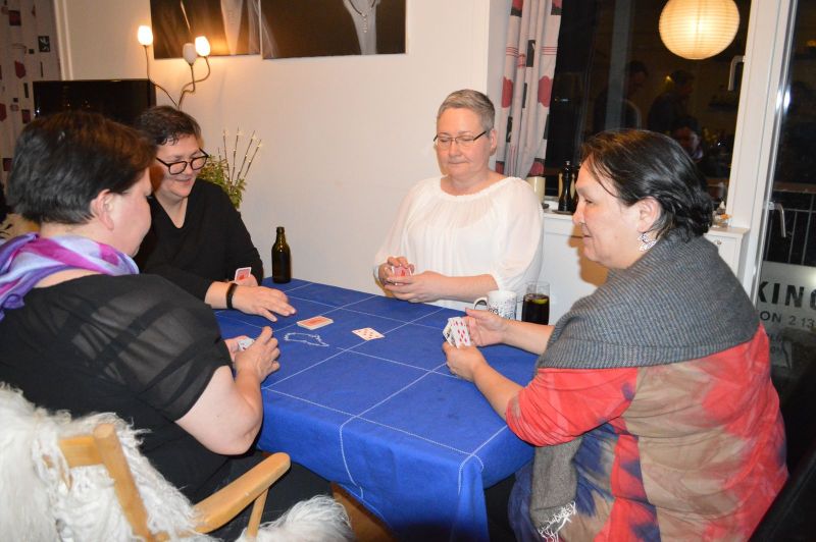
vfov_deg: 43.5
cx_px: 408
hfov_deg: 62.0
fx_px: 679
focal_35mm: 30
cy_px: 271
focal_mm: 20
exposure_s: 1/60
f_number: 3.8
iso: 3200
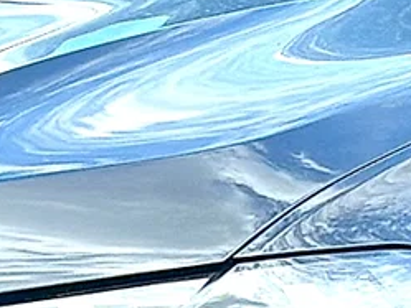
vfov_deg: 5.3
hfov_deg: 7.0
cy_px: 342
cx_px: 18
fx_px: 3338
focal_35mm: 281
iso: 100
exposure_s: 1/2169
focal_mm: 6.86
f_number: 1.78
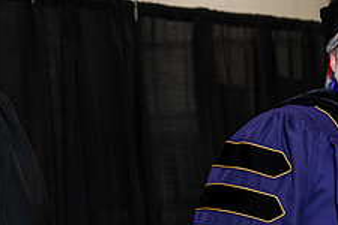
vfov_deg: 7.8
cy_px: 170
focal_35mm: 175
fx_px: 1643
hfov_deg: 11.6
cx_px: 359
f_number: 4.5
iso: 1250
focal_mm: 68
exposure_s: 1/200
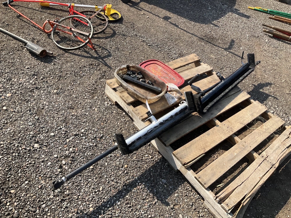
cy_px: 109
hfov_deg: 61.7
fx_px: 244
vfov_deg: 48.2
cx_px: 146
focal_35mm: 29
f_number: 1.8
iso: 25
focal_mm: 3
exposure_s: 1/912
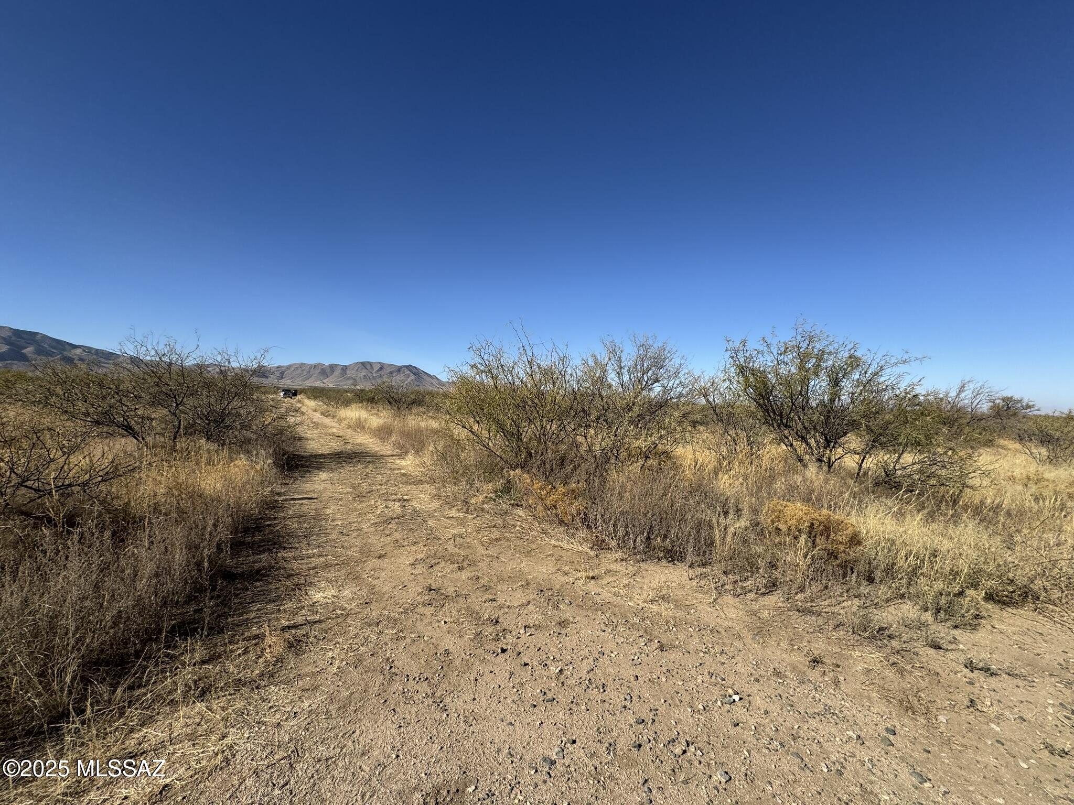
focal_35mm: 14
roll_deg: +0.0
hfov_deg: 102.1
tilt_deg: +1.2
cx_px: 537
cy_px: 402
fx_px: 434
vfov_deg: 85.7
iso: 50
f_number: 2.2
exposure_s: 1/2674
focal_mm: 2.22
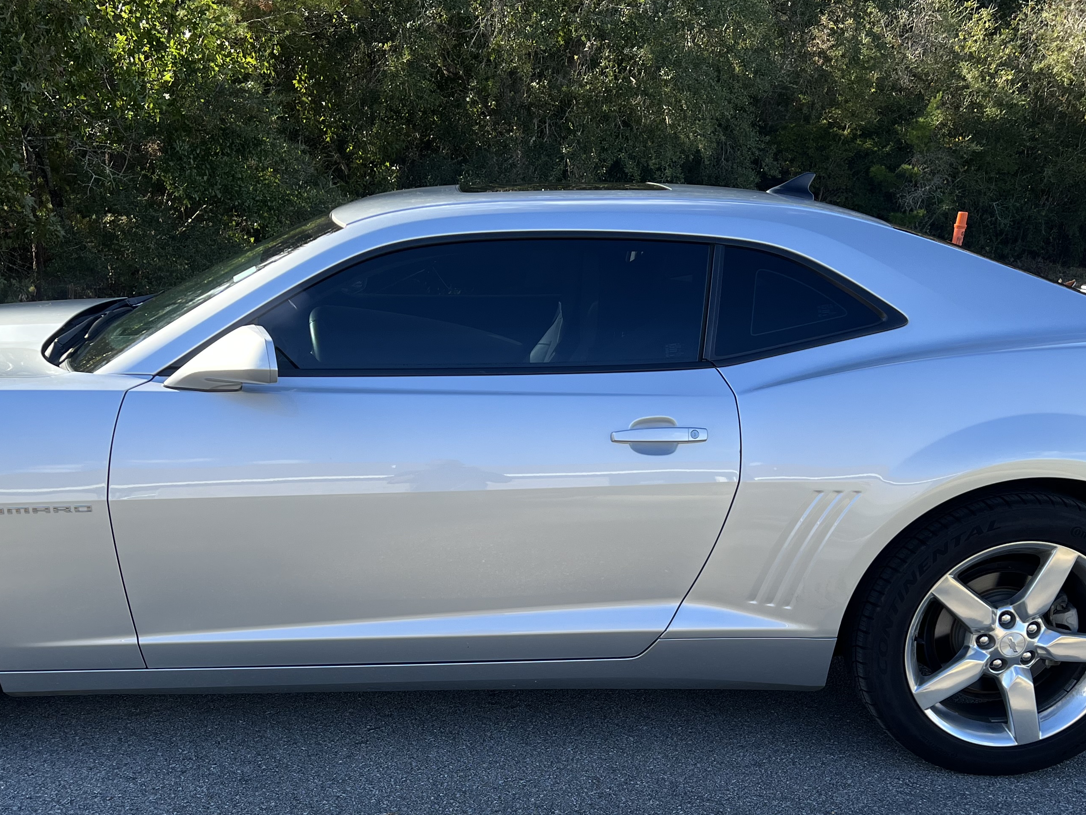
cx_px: 485
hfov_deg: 45.7
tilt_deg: -21.0
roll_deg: -1.0
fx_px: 1286
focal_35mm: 41
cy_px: 637
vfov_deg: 34.2
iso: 50
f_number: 1.5
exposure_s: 1/924
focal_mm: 5.7
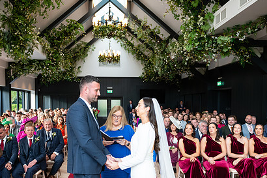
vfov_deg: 38.4
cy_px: 118
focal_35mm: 34
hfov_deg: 55.7
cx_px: 119
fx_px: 252
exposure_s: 1/160
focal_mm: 24
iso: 640
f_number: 3.5
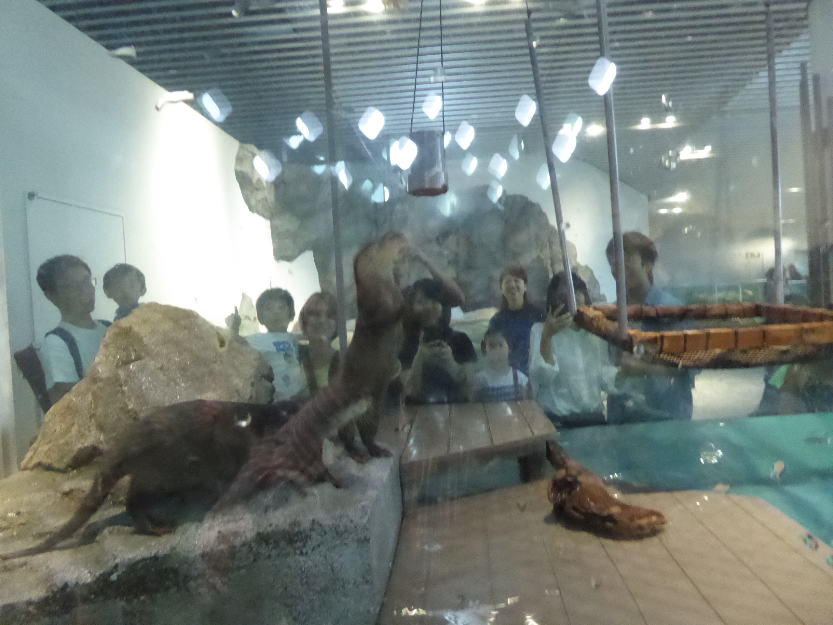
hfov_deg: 69.4
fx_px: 602
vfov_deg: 54.9
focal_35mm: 25
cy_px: 312
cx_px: 416
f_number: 3.3
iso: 1600
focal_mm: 4.3
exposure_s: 1/80
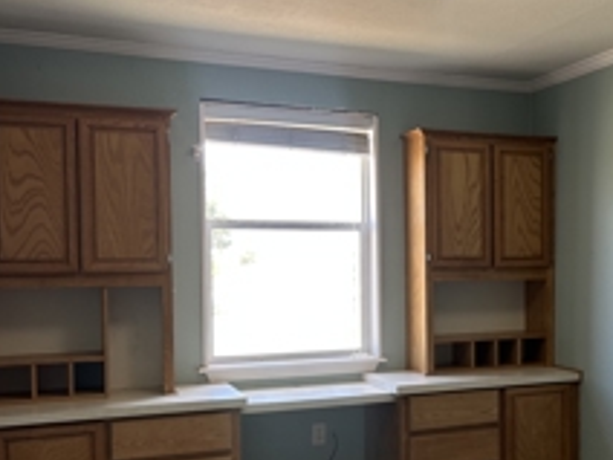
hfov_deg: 37.3
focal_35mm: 49
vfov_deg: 29.6
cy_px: 281
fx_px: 868
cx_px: 506
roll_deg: +0.2
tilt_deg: -2.9
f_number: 1.5
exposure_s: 1/121
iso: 80
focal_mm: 5.7
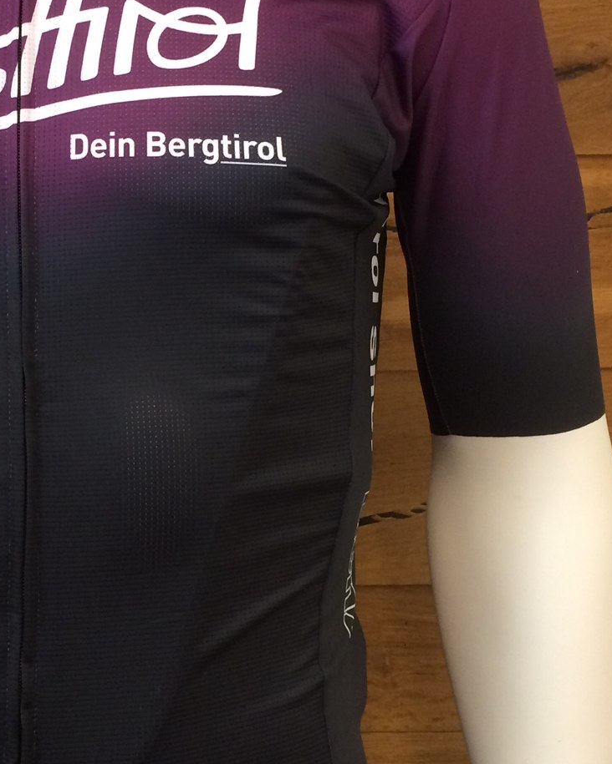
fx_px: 1494
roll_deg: +1.3
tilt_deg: -3.5
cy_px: 345
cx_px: 47
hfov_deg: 22.5
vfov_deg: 28.7
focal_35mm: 66
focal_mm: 4.15
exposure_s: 1/33
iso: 200
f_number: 2.2
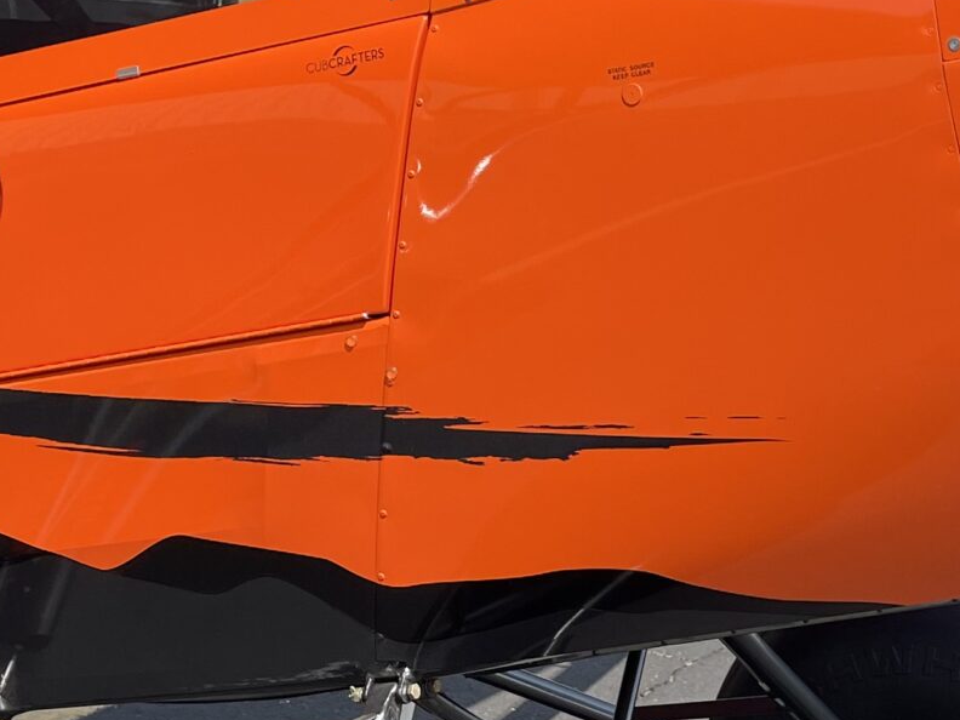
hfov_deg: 23.2
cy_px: 261
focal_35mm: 84
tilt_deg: -6.4
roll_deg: -1.6
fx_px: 2330
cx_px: 650
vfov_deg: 17.5
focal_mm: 5.1
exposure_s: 1/2336
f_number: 1.6
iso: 32
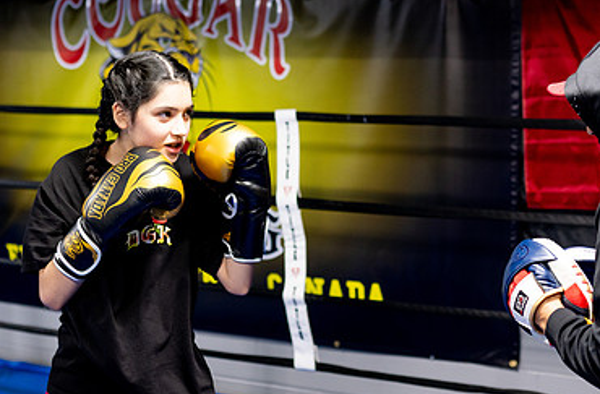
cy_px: 177
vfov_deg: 20.7
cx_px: 366
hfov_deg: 31.0
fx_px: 1078
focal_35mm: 65
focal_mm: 35
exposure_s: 1/500
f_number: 2
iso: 1600
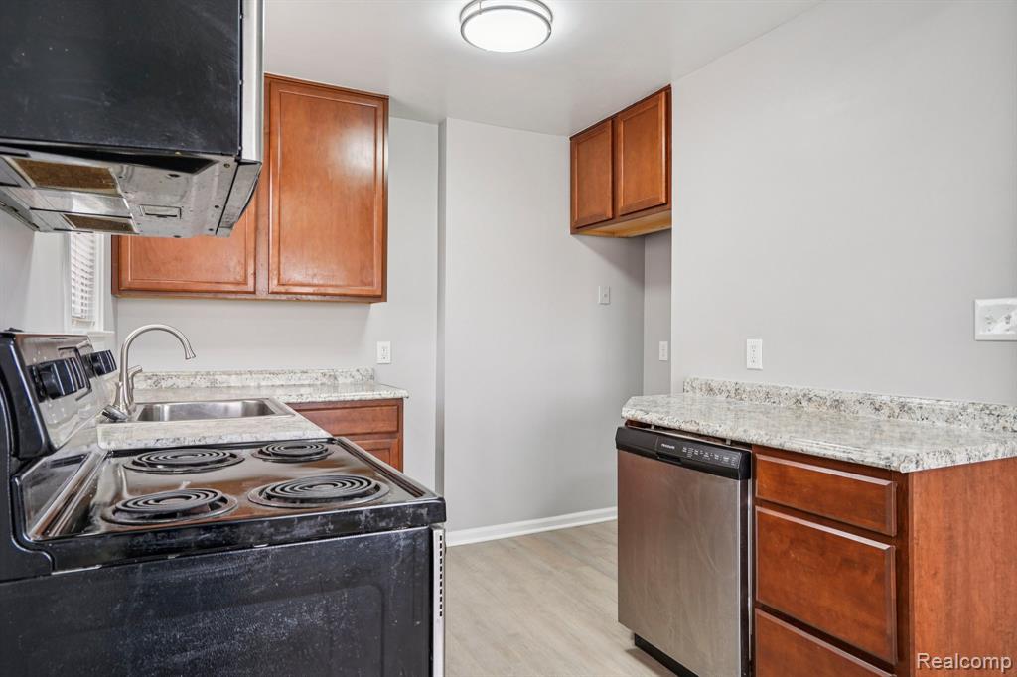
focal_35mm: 21
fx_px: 593
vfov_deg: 59.5
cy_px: 338
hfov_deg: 81.2
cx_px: 508
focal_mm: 21
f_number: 8
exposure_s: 1/15
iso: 400
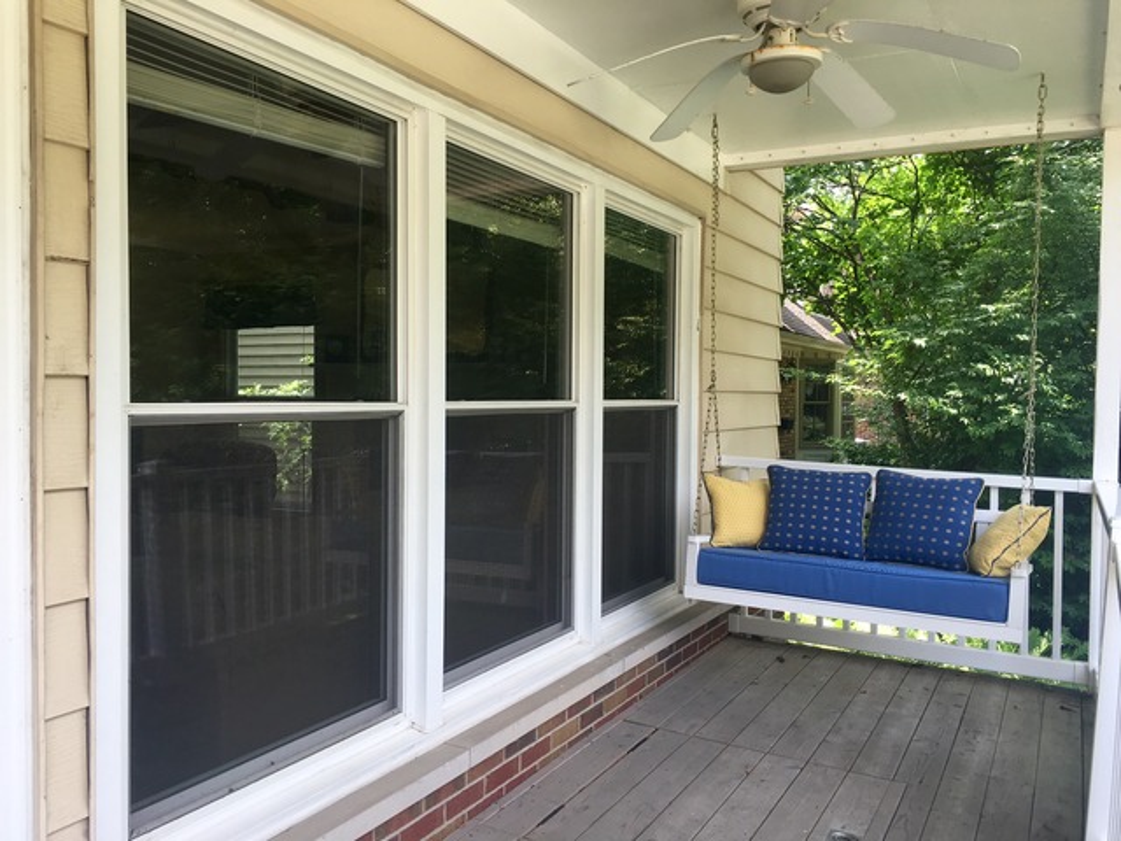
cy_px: 420
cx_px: 560
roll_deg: -1.0
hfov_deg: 61.7
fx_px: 939
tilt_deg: -1.7
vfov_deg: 48.2
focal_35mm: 29
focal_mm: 4.15
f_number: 2.2
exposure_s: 1/120
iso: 25
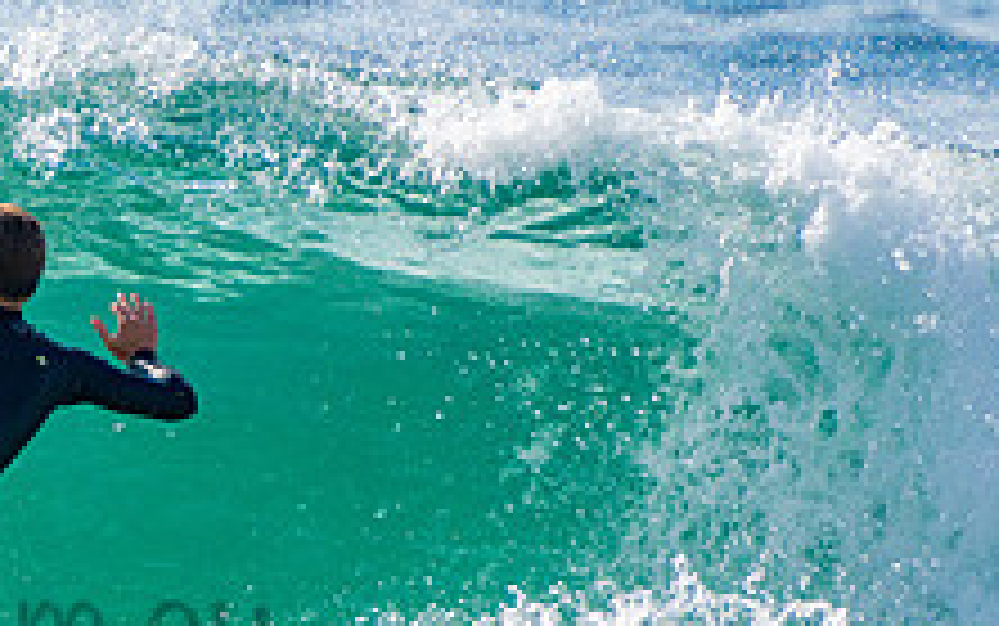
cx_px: -207
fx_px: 43584
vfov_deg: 0.8
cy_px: 583
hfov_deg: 1.3
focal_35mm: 1600
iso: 360
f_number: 5.6
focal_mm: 400
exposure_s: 1/2000
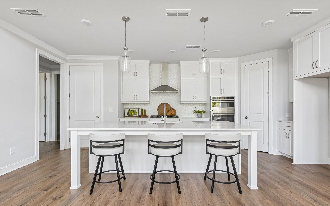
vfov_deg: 68.0
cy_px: 106
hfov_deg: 94.4
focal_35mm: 17
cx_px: 165
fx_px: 153
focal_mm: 16
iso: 200
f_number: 8
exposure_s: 1/15
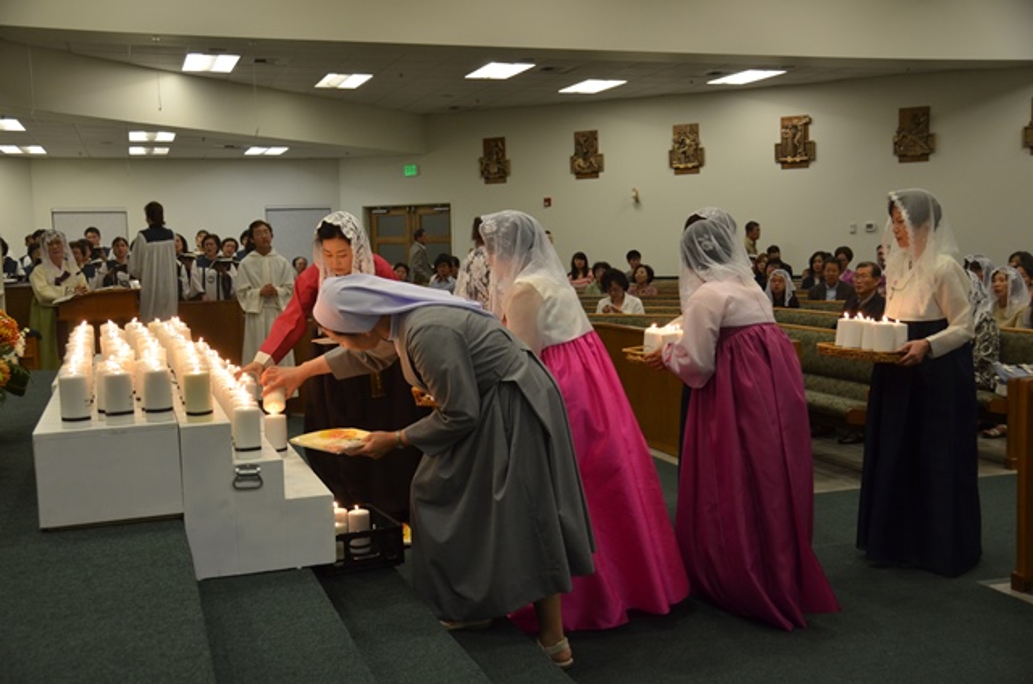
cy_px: 342
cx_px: 516
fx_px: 1117
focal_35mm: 39
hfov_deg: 49.6
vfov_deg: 34.1
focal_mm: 26
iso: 720
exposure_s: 1/60
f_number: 4
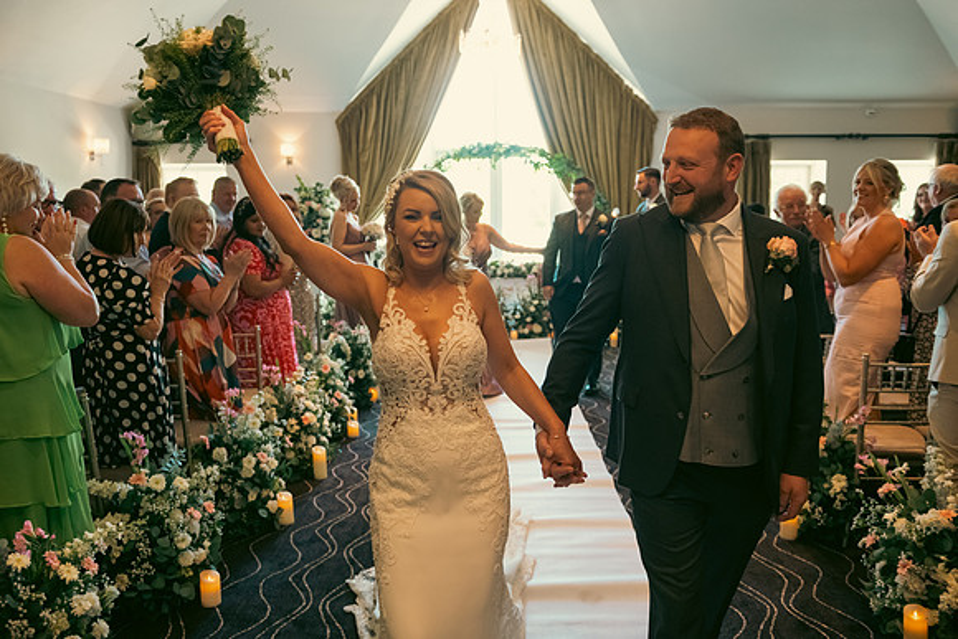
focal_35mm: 32
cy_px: 320
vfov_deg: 41.1
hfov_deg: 58.7
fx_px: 852
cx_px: 479
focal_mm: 32
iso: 1600
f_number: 3.5
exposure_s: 1/160
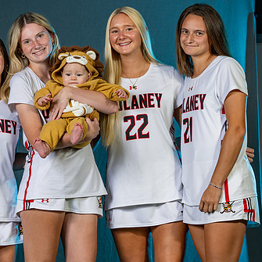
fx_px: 1490
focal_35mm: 174
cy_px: 131
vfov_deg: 10.0
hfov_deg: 10.0
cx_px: 106
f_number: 5.6
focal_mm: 85
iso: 80
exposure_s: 1/200
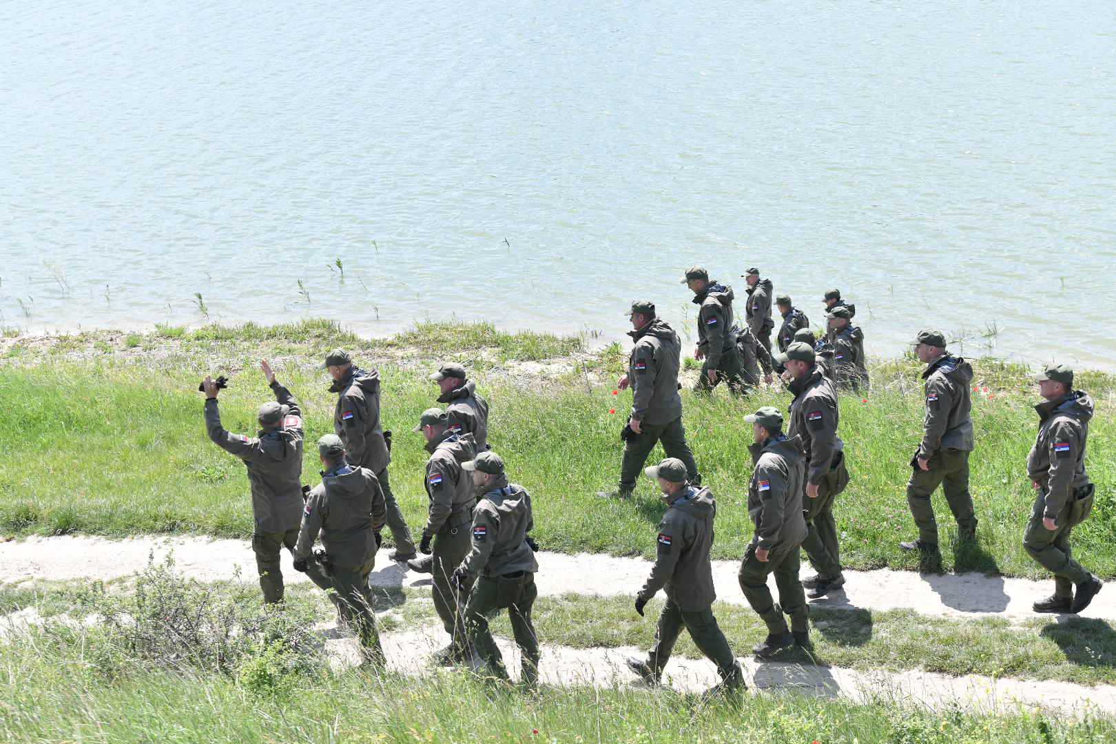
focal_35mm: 70
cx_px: 558
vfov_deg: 19.5
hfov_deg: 28.8
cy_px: 372
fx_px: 2170
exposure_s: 1/1600
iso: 500
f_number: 5
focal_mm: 70
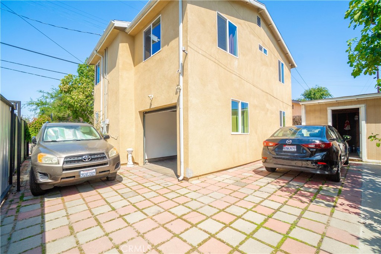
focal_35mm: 15
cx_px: 190
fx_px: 159
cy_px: 127
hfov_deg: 100.4
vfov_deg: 77.3
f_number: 7.1
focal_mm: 10
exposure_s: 1/800
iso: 320
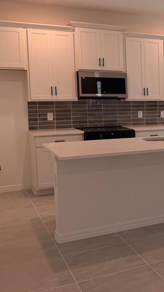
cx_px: 220
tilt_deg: -5.8
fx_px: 379
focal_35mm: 49
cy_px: 135
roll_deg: +0.6
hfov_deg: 21.7
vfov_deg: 42.1
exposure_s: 1/195
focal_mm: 6.76
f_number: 1.78
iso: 100
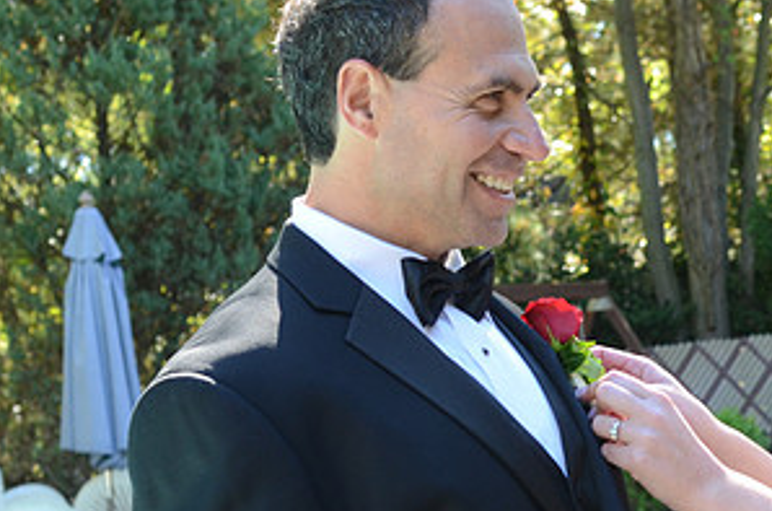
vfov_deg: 12.3
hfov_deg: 18.2
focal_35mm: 111
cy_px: 311
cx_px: 661
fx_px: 2374
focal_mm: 38
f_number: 5.6
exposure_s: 1/100
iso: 500
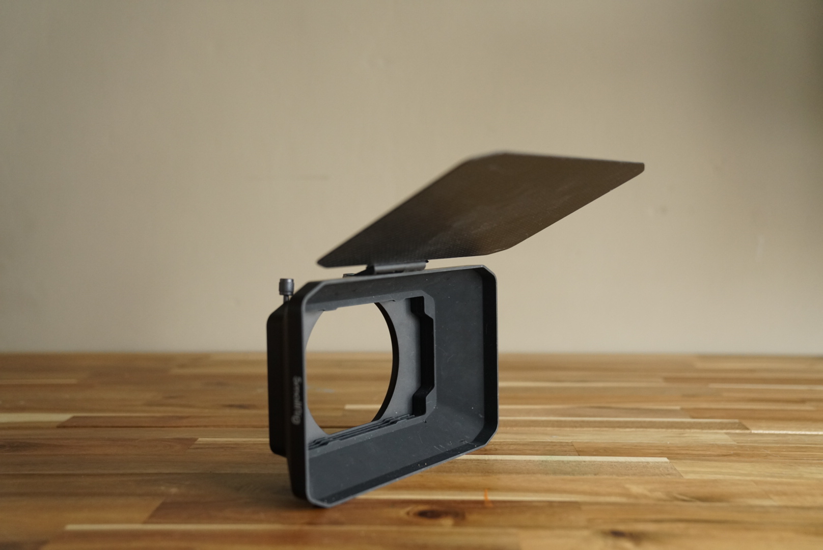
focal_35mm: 40
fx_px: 915
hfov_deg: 48.4
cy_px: 275
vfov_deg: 33.5
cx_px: 412
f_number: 2.8
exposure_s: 1/125
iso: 2500
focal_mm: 40
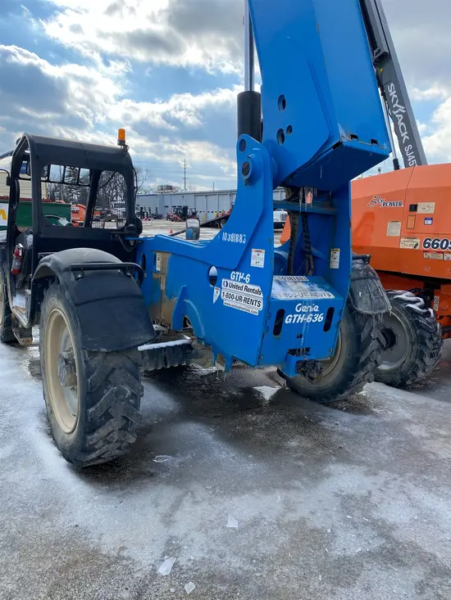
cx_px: 226
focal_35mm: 26
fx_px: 452
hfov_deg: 53.1
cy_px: 300
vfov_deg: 67.3
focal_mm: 4.25
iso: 32
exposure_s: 1/1701
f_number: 1.8
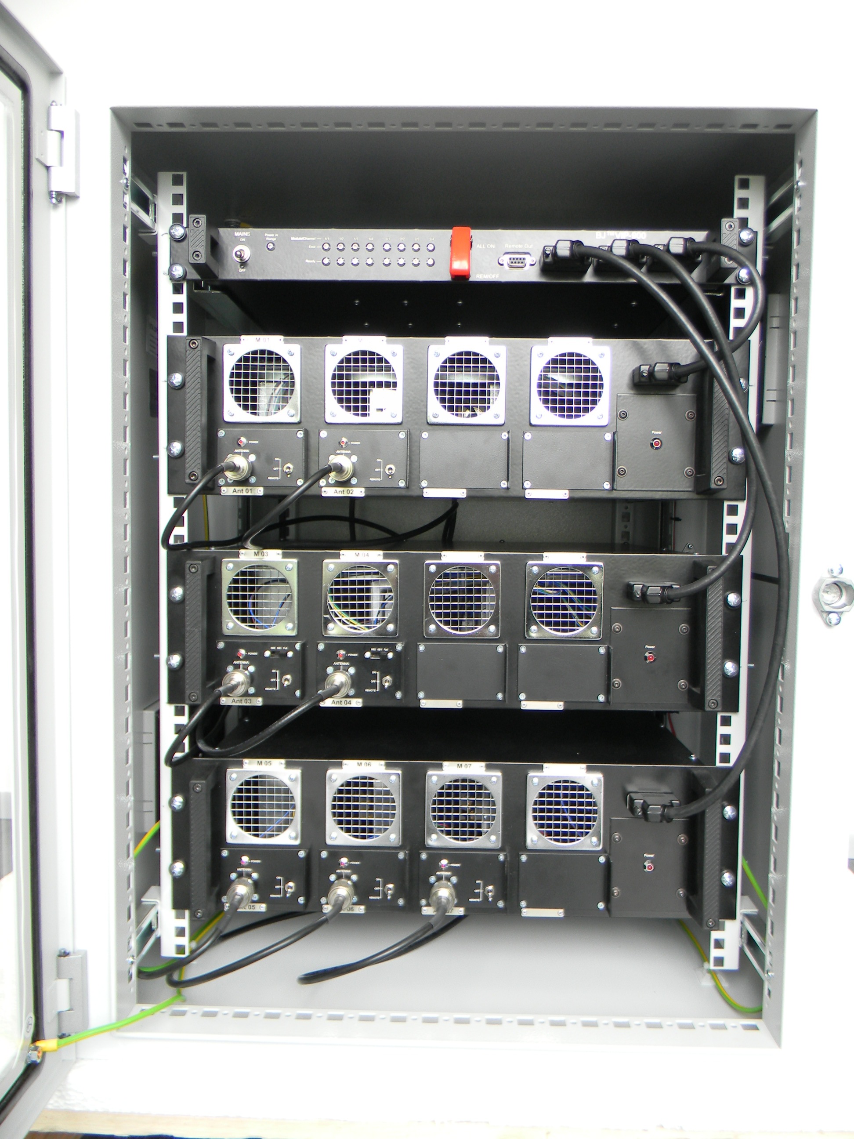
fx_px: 921
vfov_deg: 63.4
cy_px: 570
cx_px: 427
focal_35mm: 28
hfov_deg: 49.7
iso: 93
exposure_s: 1/30
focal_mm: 5
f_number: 3.5
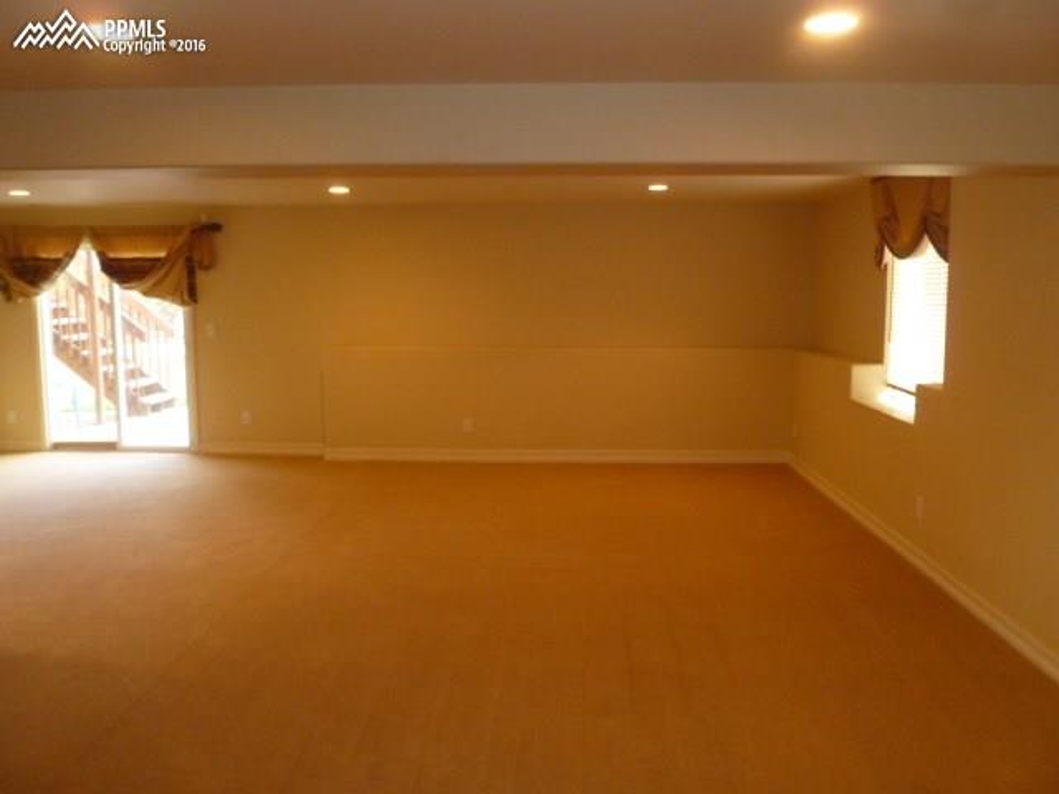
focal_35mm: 28
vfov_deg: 49.7
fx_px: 857
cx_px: 530
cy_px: 397
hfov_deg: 63.4
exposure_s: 1/30
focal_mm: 5
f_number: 3.3
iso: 320
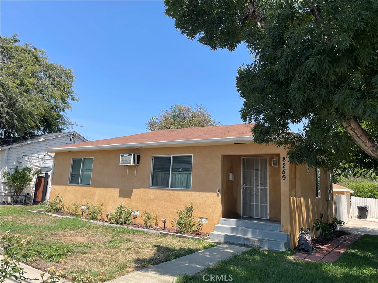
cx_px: 189
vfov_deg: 53.1
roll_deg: -2.2
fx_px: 284
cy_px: 142
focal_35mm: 26
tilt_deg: +10.9
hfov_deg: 67.3
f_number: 1.6
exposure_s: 1/2304
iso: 32
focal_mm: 4.2
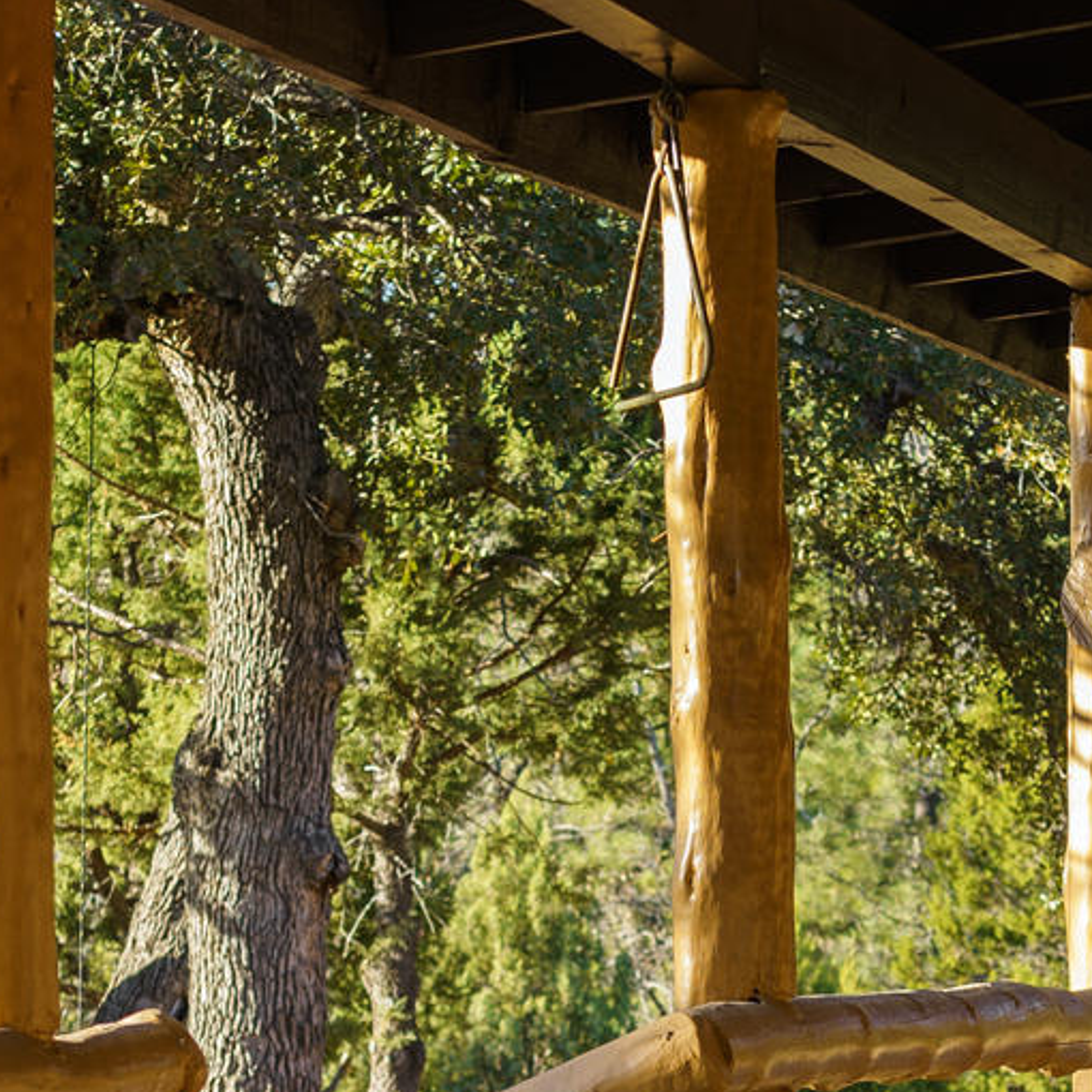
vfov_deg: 9.9
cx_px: 664
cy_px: 1040
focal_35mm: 175
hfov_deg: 10.0
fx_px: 6246
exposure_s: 1/125
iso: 80
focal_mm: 35
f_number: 4
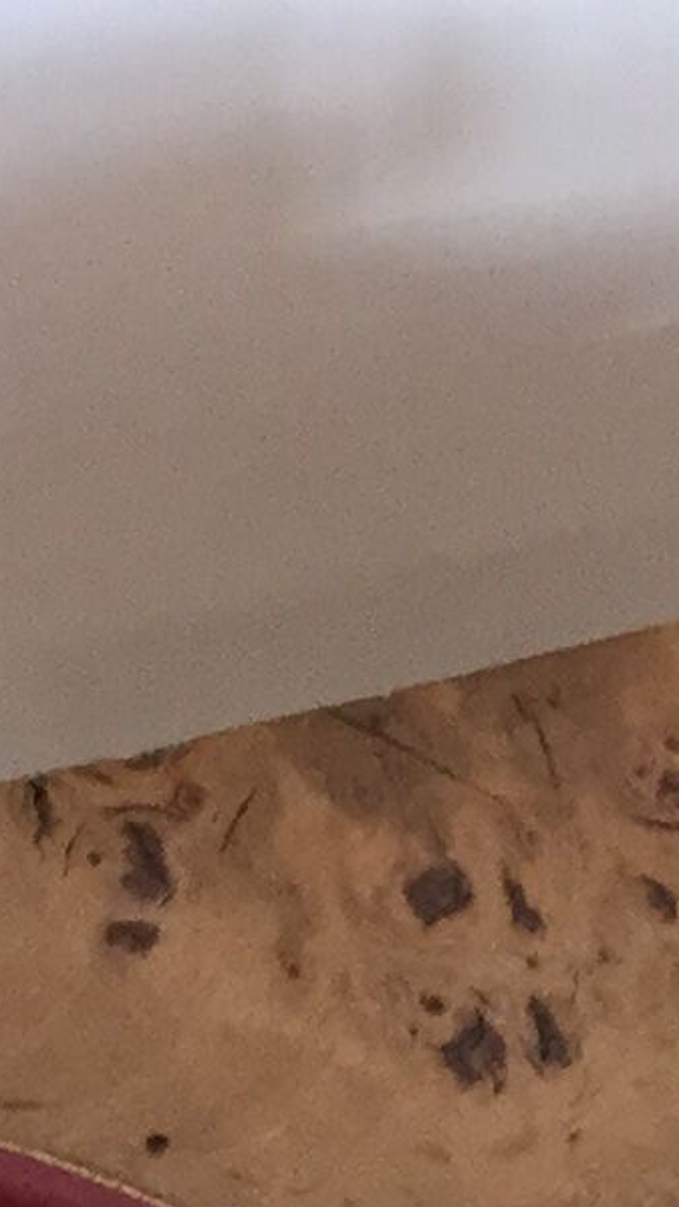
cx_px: 796
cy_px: 2450
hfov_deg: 6.6
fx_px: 5889
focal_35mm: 184
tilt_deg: -77.0
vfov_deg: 10.7
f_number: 2.4
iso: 80
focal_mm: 3.3
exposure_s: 1/33
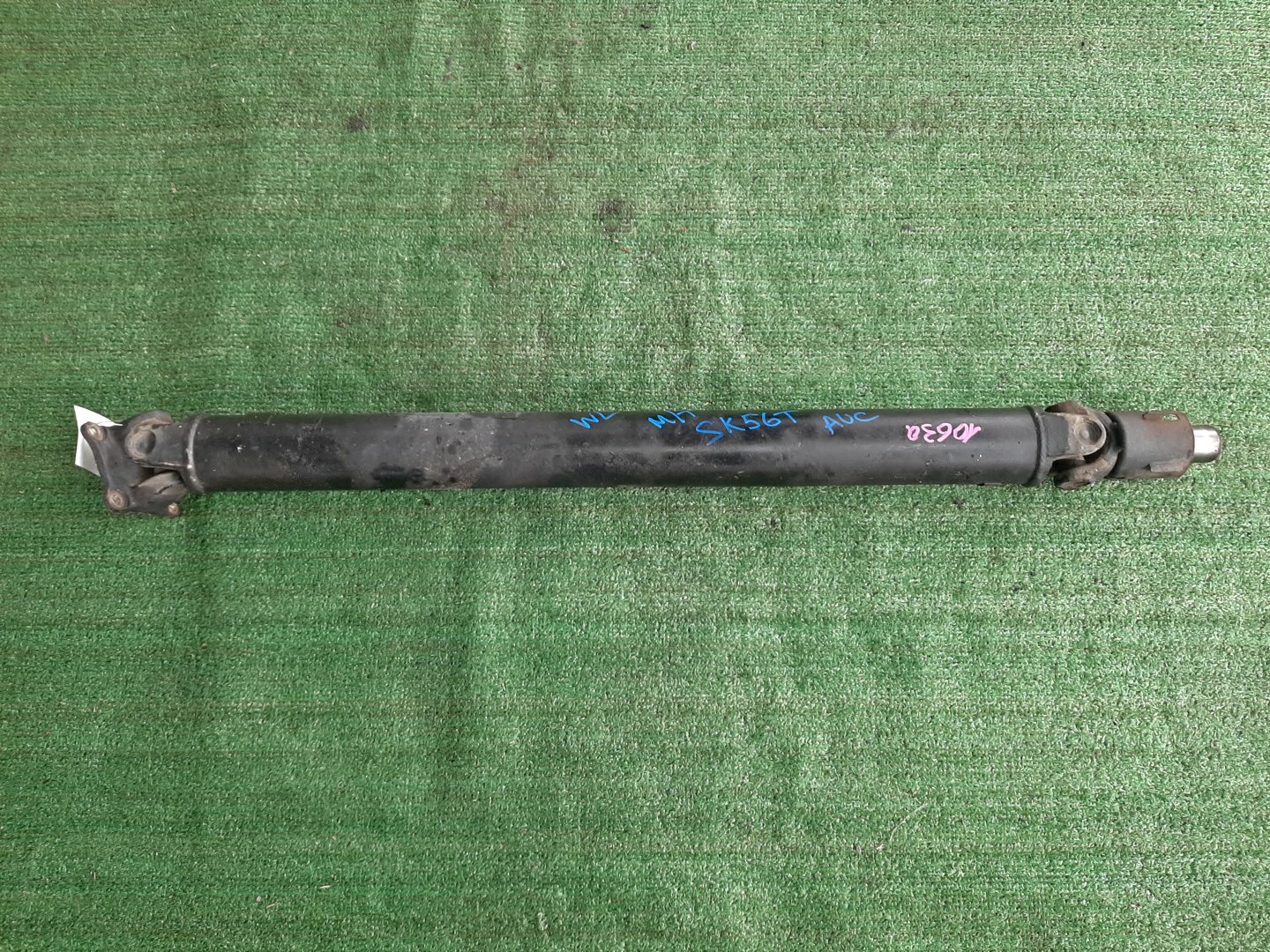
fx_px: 954
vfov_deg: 53.1
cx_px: 635
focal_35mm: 26
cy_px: 476
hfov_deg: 67.3
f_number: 1.7
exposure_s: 1/50
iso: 110
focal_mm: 3.93
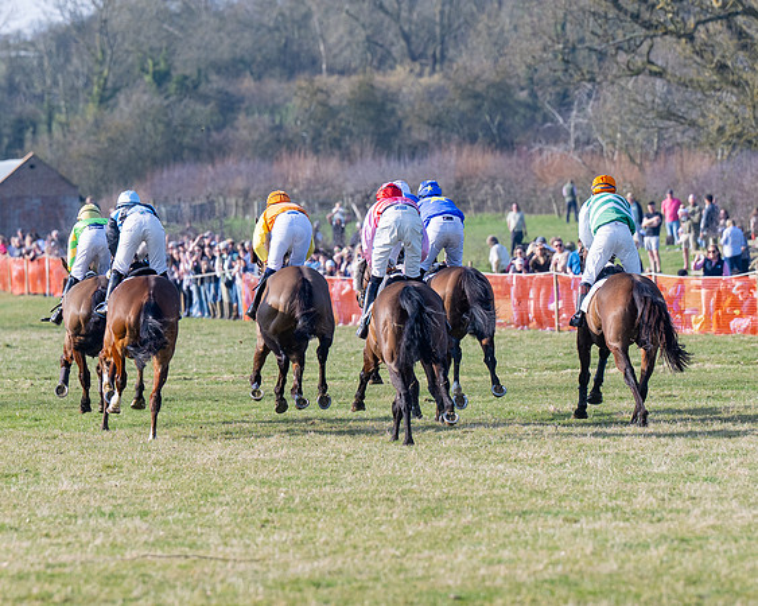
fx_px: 8764
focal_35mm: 391
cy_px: 322
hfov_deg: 5.0
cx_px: 440
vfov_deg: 4.0
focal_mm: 175
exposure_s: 1/1250
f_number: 4
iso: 200
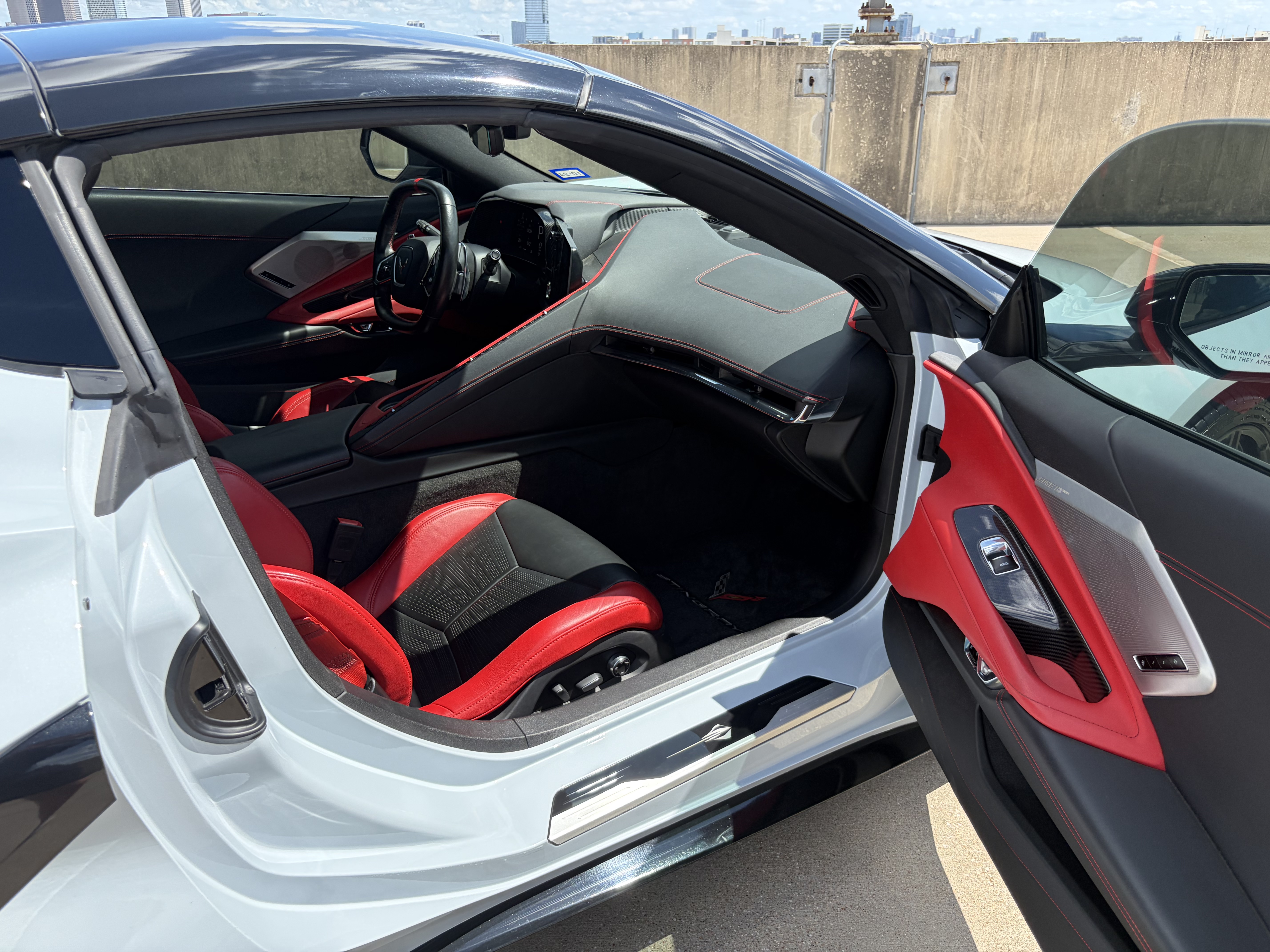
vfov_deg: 53.1
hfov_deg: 67.3
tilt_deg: -23.2
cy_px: 476
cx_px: 635
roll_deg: +0.3
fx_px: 954
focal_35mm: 26
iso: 64
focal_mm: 5.96
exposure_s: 1/1848
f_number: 1.6
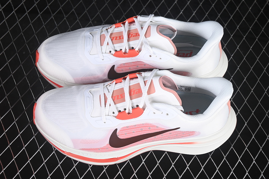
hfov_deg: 27.0
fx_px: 560
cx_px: 134
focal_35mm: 75
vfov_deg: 18.2
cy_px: 90
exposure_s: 1/80
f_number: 7.1
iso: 160
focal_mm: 50
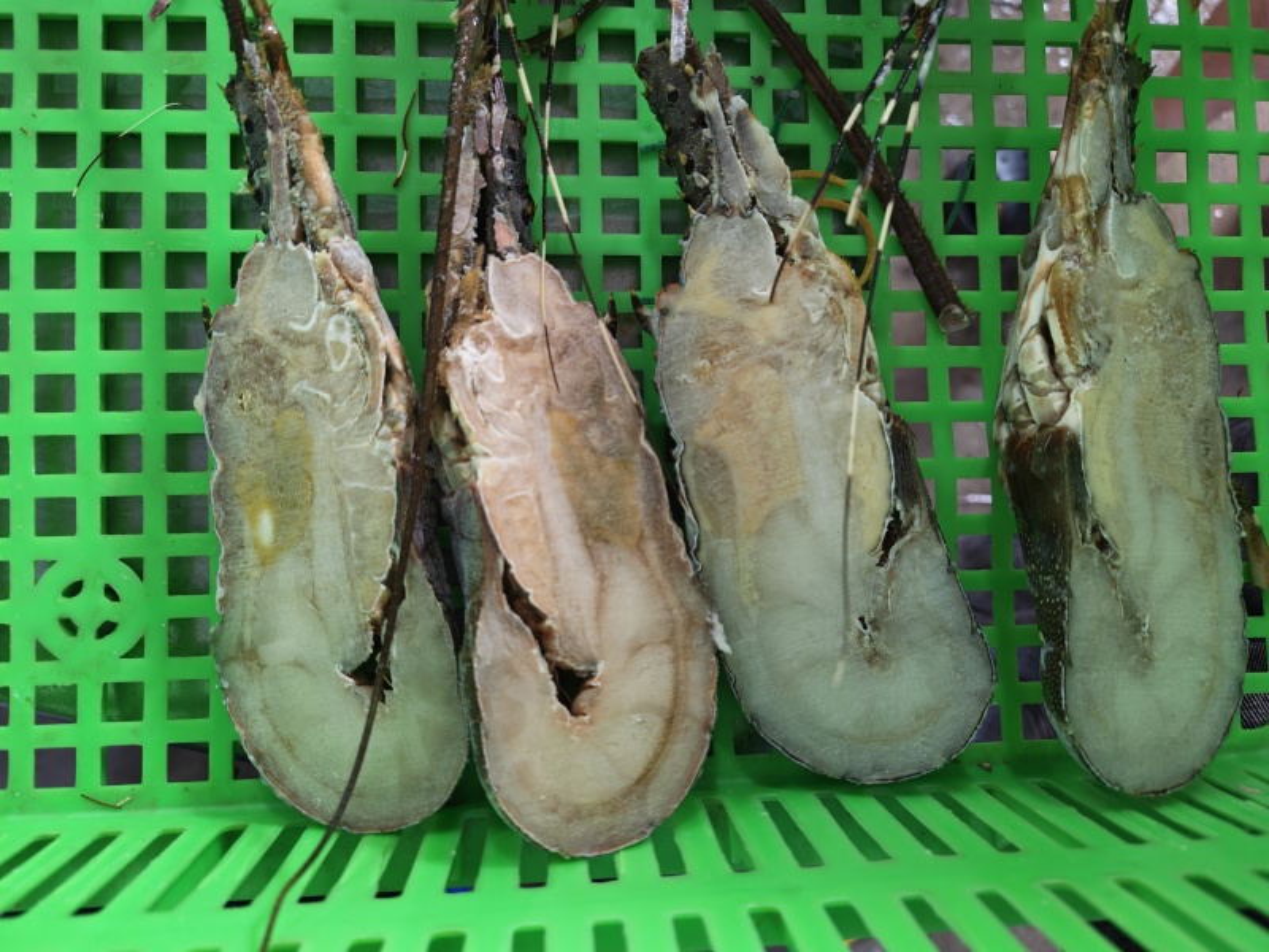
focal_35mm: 24
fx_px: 880
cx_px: 634
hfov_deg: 71.6
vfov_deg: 56.8
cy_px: 476
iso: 640
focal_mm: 6.12
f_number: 1.9
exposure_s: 1/50
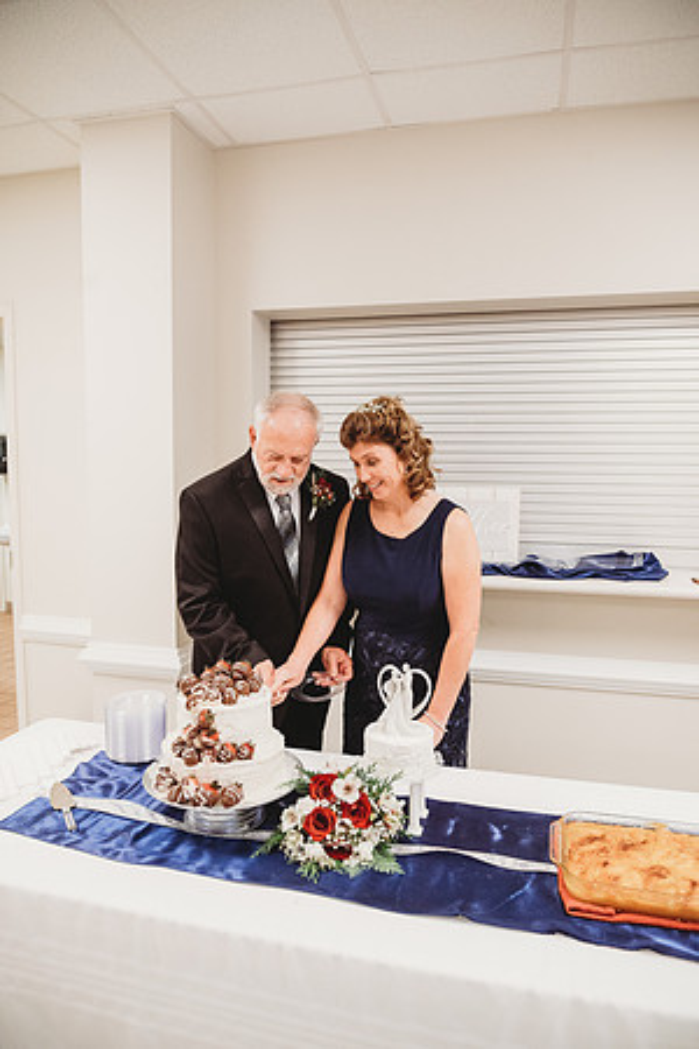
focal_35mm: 24
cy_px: 524
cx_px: 350
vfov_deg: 73.7
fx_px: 699
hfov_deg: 53.1
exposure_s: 1/200
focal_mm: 24
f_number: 4
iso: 4000
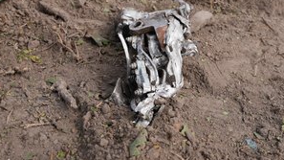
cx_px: 157
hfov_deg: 37.8
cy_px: 46
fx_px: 414
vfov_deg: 21.7
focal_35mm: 55
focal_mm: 39
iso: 100
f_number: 9
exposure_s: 1/125
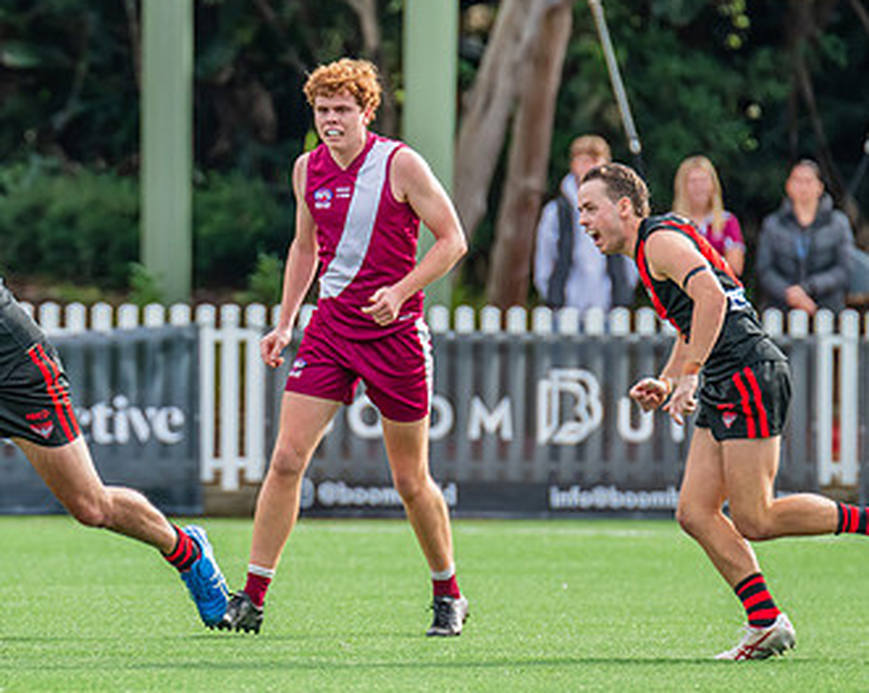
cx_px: -106
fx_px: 23146
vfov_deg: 1.7
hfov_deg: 2.1
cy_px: 406
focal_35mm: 901
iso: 800
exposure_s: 1/1250
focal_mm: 420
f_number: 5.6
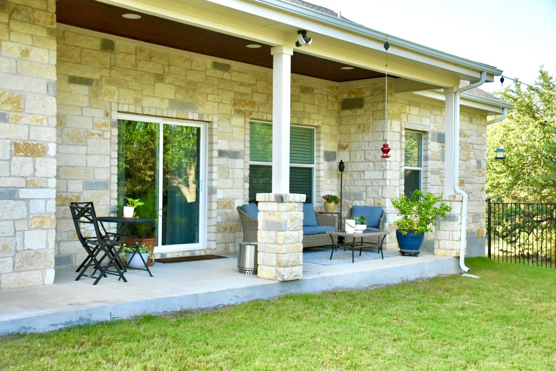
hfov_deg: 43.6
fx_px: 695
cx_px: 278
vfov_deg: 29.9
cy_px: 186
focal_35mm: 45
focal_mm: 30
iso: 1600
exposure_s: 1/2500
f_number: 4
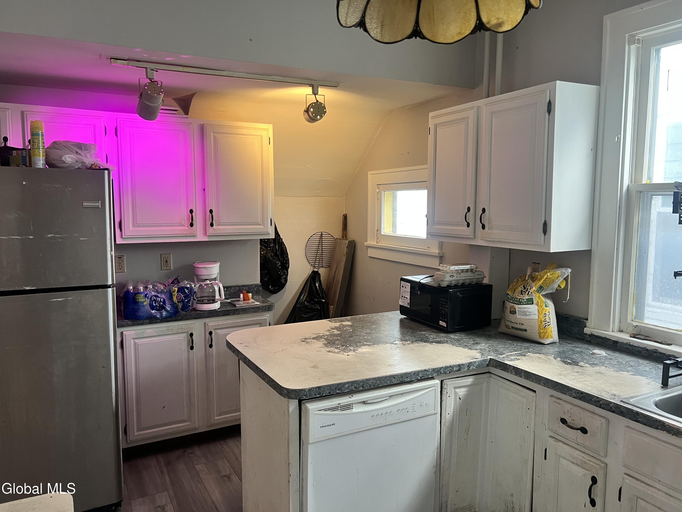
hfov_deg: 67.3
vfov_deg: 53.1
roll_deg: +0.0
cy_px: 256
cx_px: 341
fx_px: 512
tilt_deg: -5.7
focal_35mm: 26
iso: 160
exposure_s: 1/60
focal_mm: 5.7
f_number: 1.5
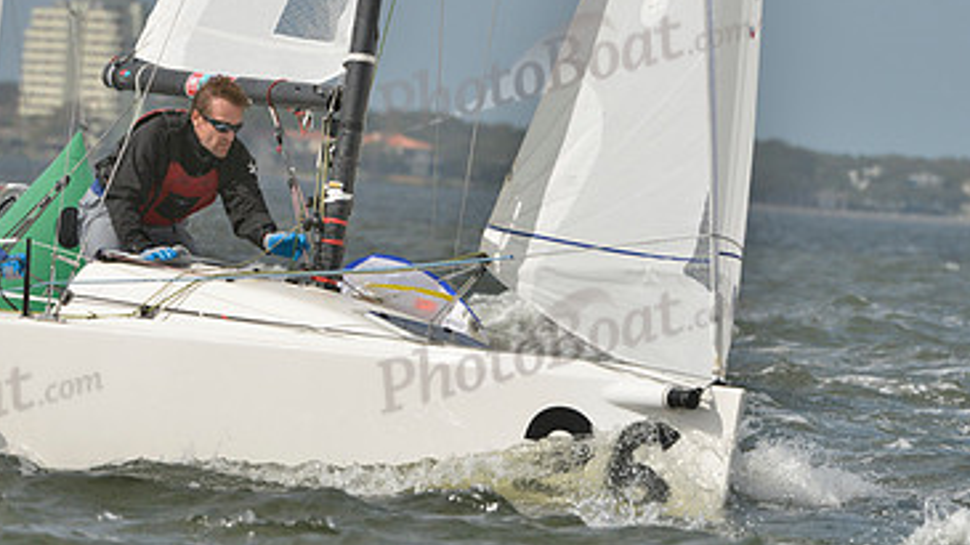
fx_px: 15427
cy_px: 243
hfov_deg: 3.6
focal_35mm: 600
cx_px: 242
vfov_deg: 2.0
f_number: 11
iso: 400
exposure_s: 1/1250
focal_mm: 360
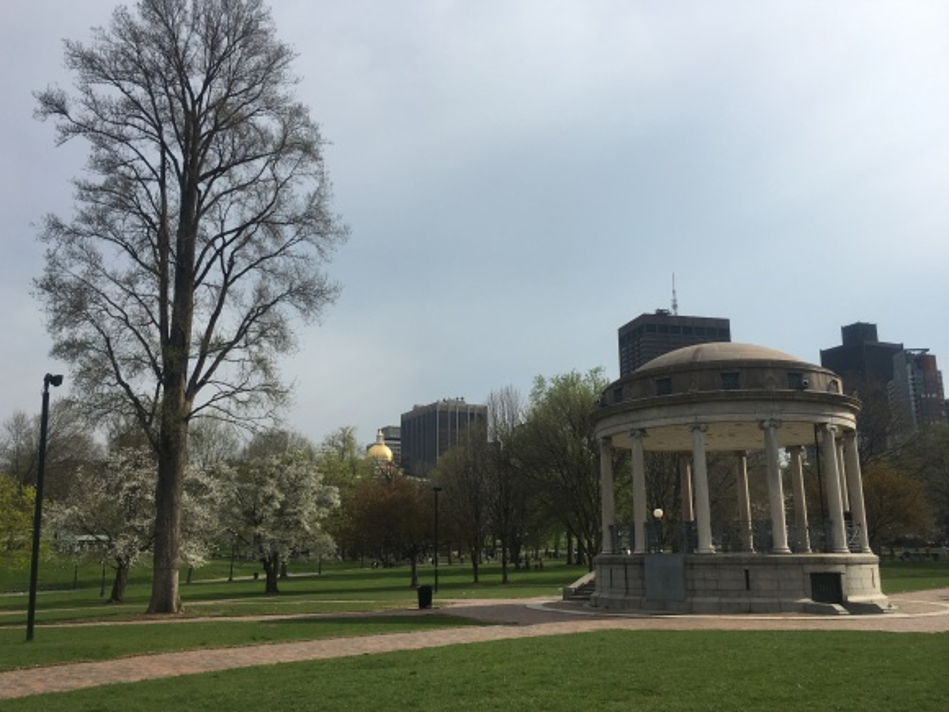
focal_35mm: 32
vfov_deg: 44.2
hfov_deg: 56.8
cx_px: 489
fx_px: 877
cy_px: 362
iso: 25
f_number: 2.2
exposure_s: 1/2564
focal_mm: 4.15
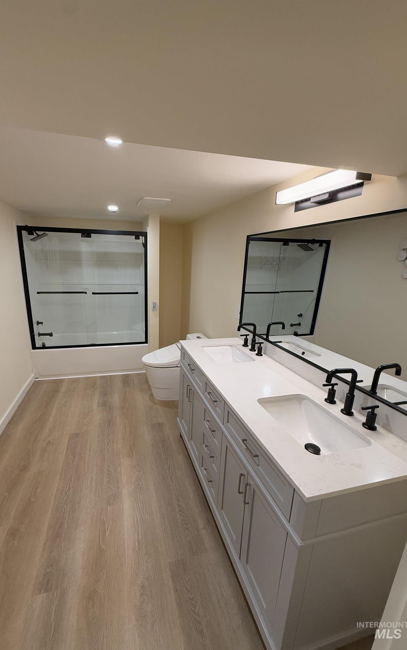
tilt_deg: -13.8
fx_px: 266
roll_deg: -2.0
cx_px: 176
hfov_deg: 74.4
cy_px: 326
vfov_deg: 101.5
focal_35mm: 15
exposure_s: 1/120
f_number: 2.2
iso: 250
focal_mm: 2.22
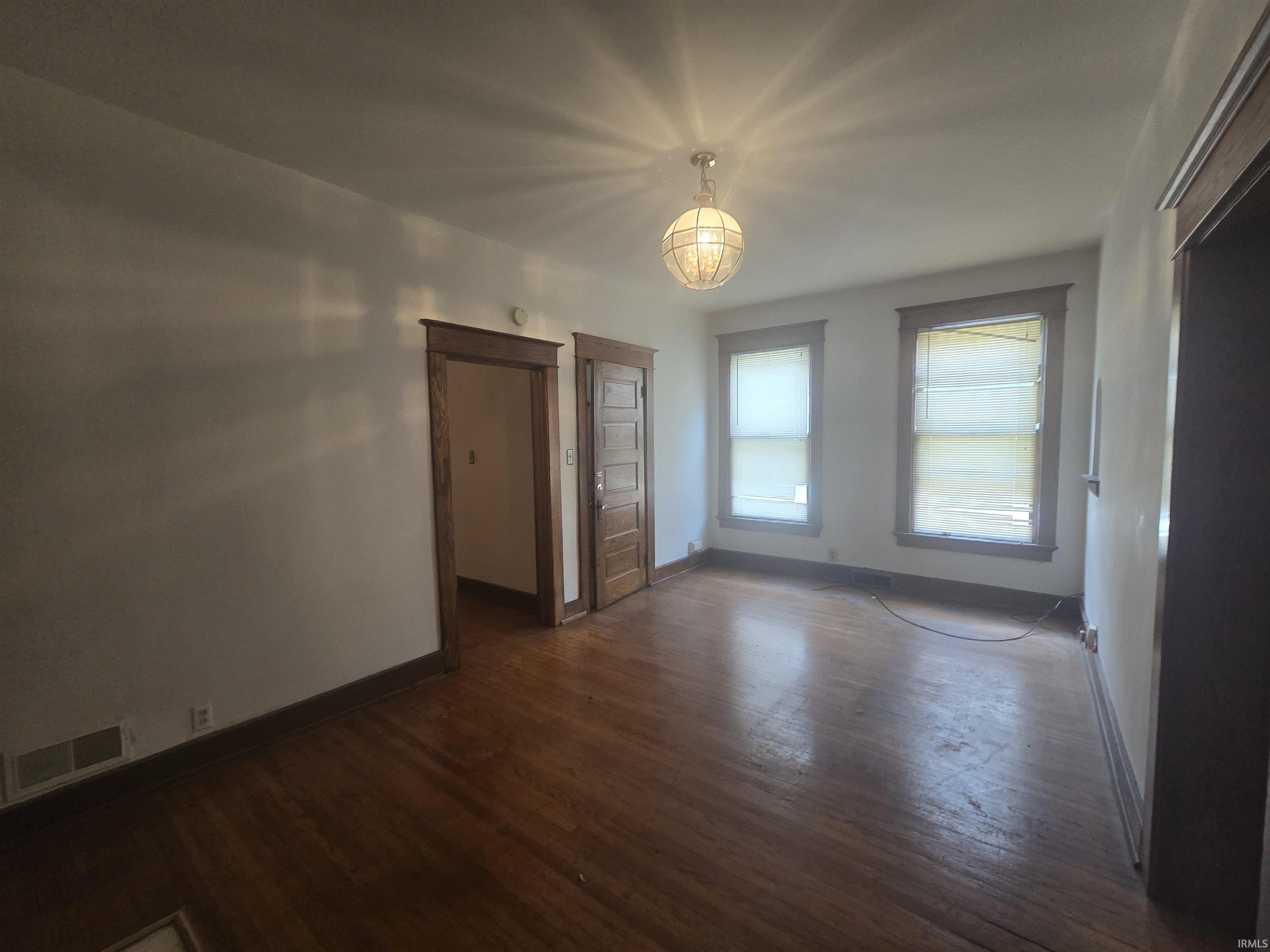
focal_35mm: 13
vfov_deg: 89.9
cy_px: 476
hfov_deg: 106.2
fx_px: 477
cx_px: 635
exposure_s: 1/60
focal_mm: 2.2
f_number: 2.2
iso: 200
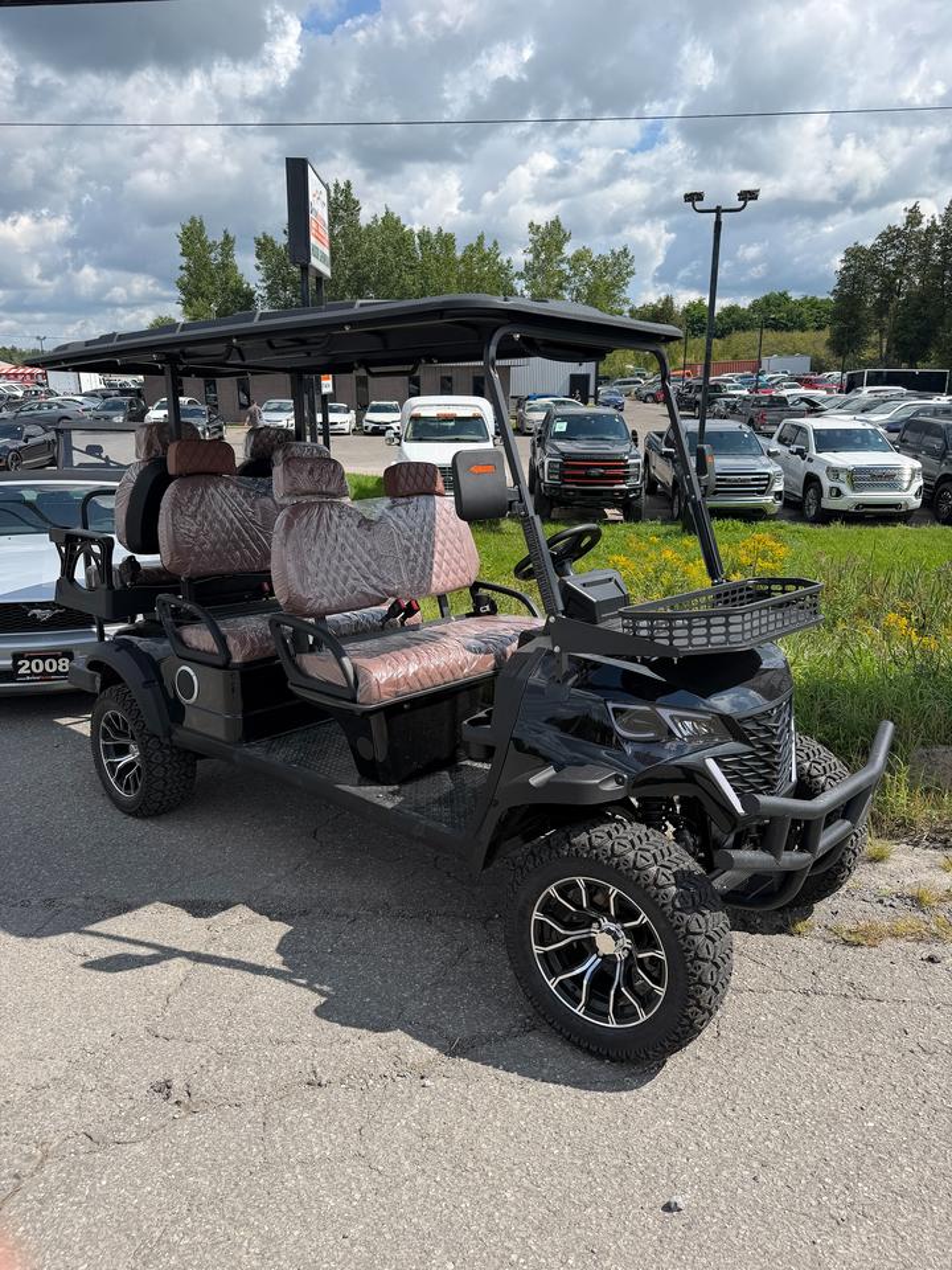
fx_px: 880
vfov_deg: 71.6
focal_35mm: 24
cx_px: 476
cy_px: 635
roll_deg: -0.3
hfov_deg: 56.8
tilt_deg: -15.8
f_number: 1.78
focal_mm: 6.76
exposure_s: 1/3953
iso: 80
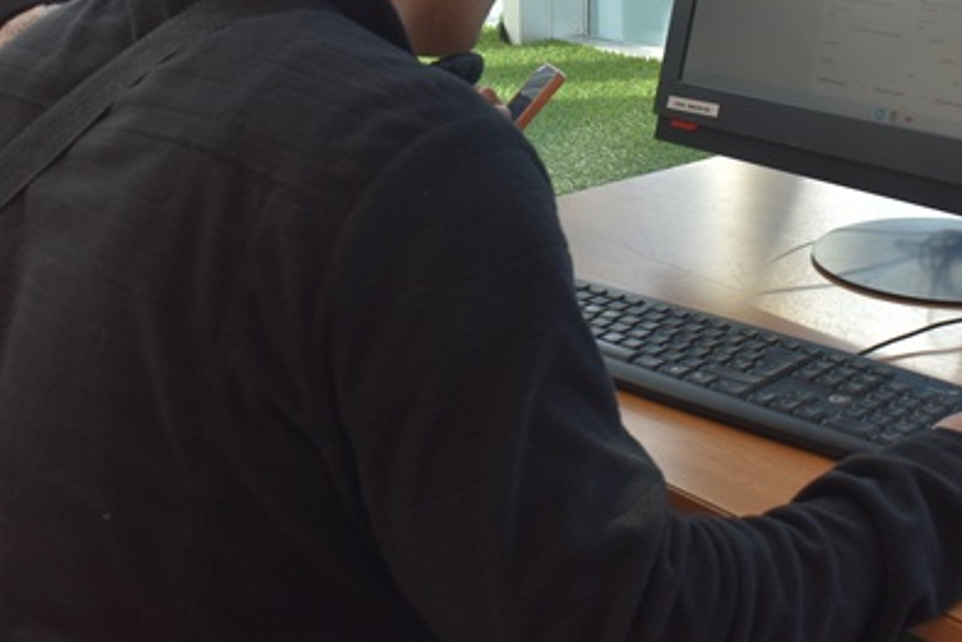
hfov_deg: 36.2
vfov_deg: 24.0
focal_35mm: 55
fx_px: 1470
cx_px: 470
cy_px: 80
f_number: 5.6
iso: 250
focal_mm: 18
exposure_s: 1/125
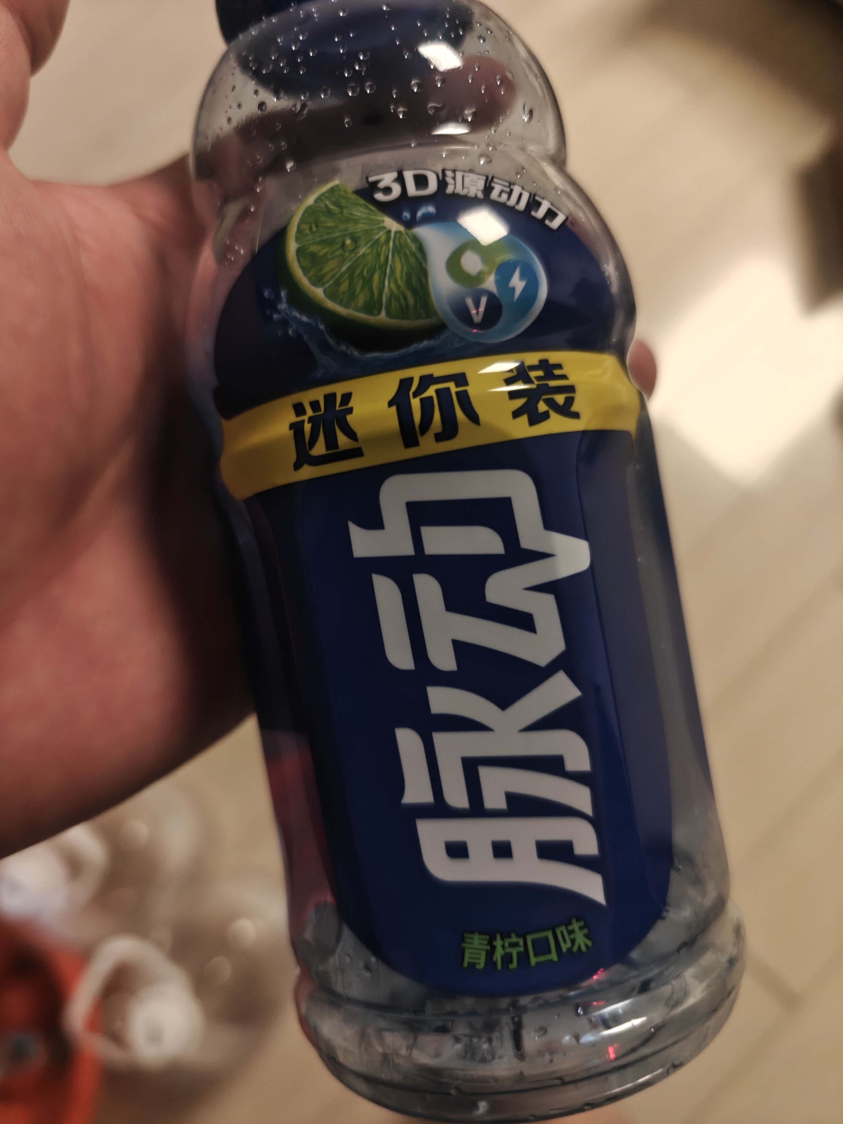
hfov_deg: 58.9
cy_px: 562
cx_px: 422
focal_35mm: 23
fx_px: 747
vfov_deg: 73.9
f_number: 1.6
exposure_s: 1/39
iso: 640
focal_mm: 6.06
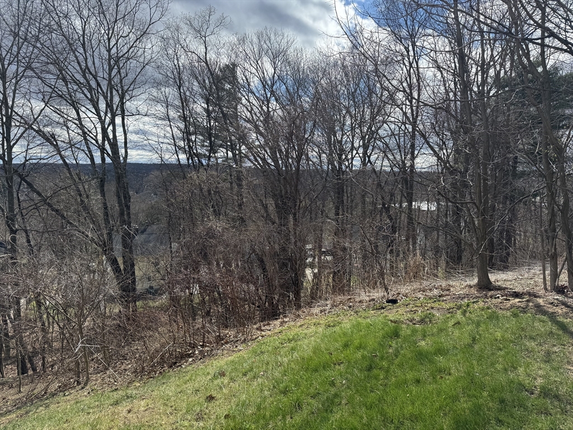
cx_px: 286
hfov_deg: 71.6
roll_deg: -4.6
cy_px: 215
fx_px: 397
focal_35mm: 24
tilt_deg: -6.4
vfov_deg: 56.8
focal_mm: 6.76
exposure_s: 1/3597
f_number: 1.78
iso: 80
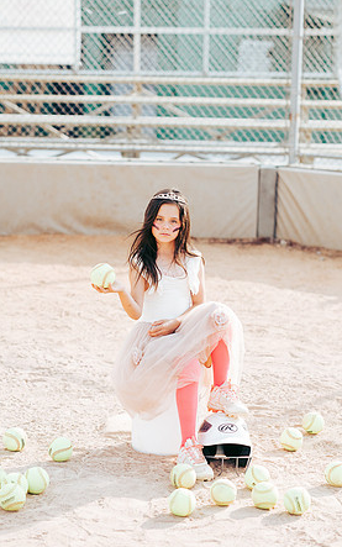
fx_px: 1312
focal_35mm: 88
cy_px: 273
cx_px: 173
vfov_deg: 23.6
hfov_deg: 14.9
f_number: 2.8
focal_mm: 85
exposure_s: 1/640
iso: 160
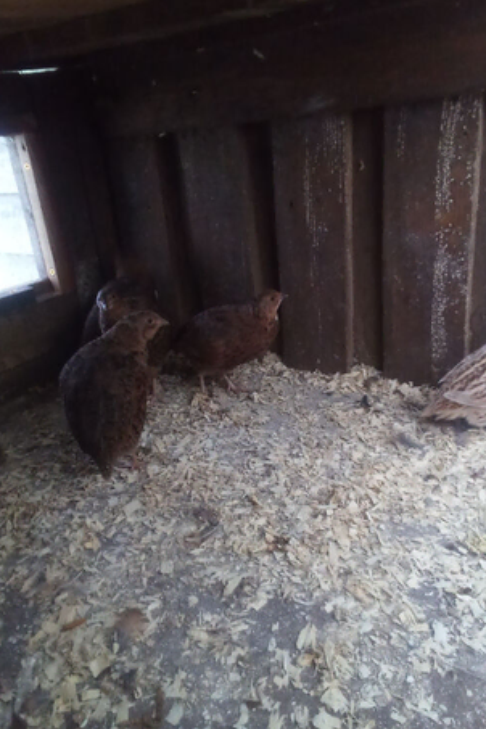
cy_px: 371
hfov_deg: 47.9
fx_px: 547
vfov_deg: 67.4
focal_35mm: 27
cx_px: 239
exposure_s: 1/17.1
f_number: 2.4
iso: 438
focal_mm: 2.05
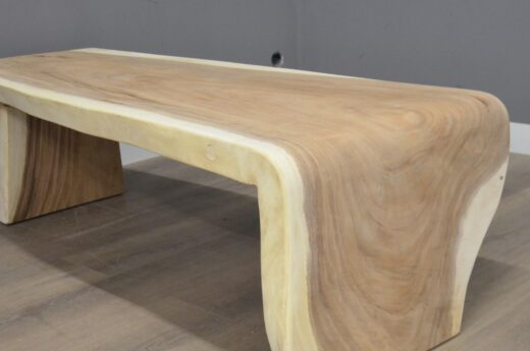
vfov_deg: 22.5
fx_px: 882
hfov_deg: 33.4
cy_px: 180
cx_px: 253
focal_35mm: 60
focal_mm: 26
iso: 2800
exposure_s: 1/30
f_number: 4
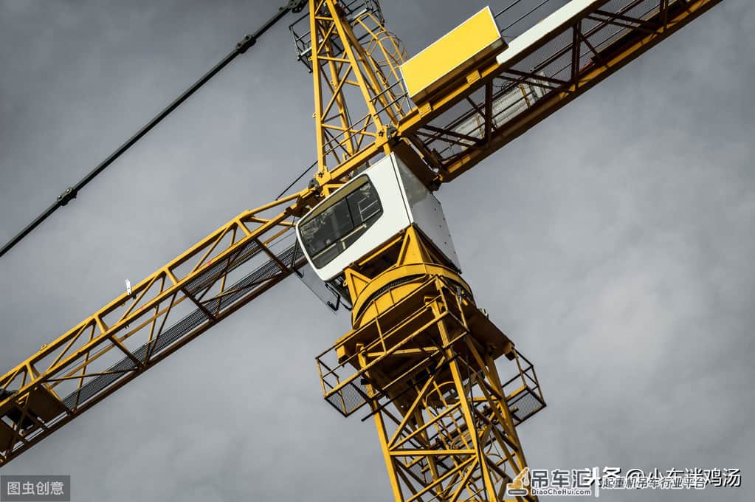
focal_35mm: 112
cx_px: 378
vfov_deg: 12.2
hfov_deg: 18.2
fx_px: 2357
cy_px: 251
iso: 400
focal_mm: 75
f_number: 13
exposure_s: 1/400
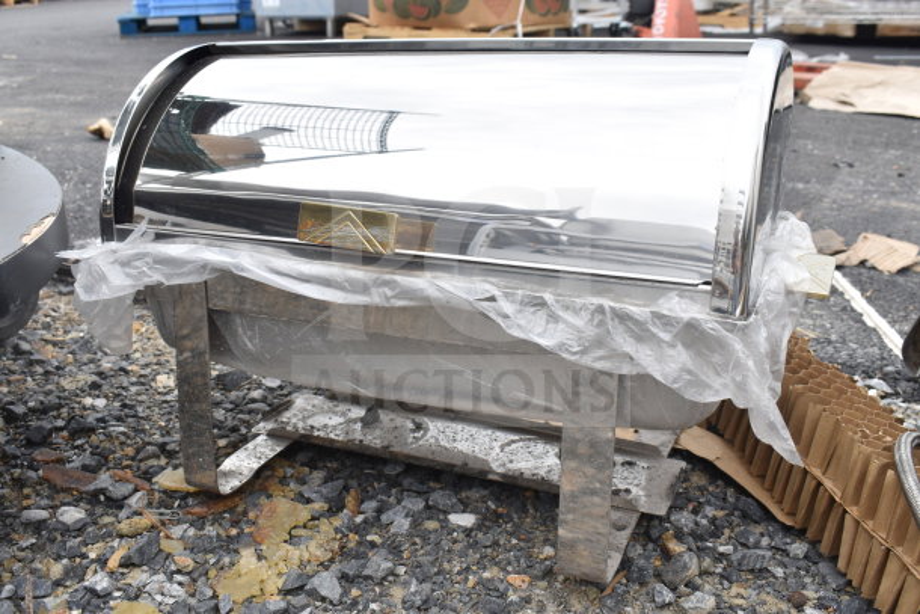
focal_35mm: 34
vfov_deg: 38.4
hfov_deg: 55.1
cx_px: 460
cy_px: 307
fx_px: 882
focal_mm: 23
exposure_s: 1/200
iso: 200
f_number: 7.1
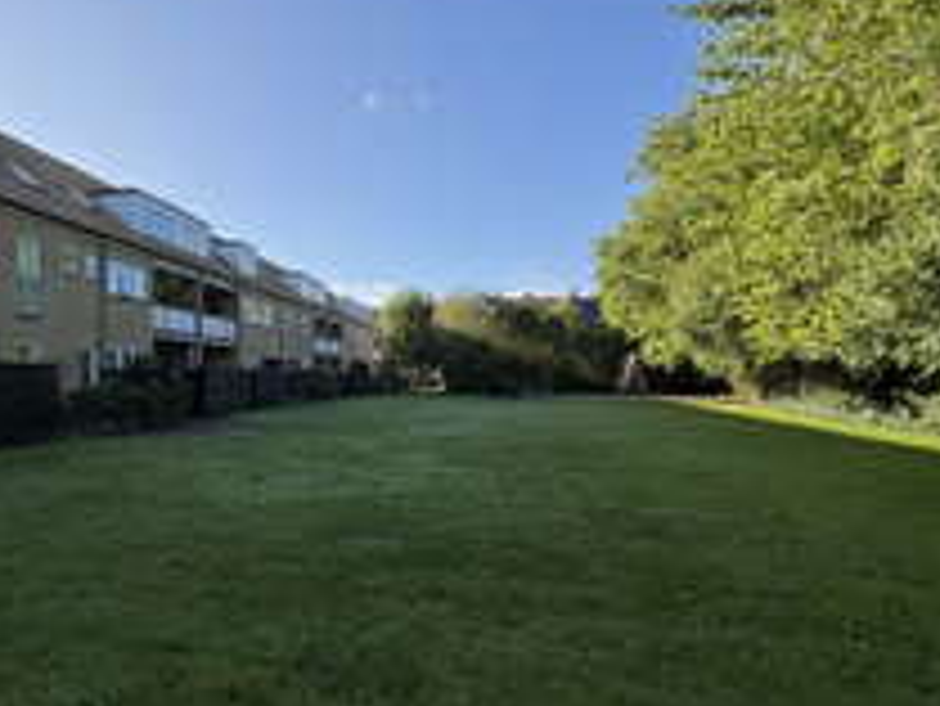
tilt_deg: +2.6
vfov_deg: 54.9
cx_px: 313
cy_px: 346
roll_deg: +0.3
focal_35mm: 25
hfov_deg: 67.4
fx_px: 679
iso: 40
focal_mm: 2.22
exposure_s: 1/770
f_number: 2.2
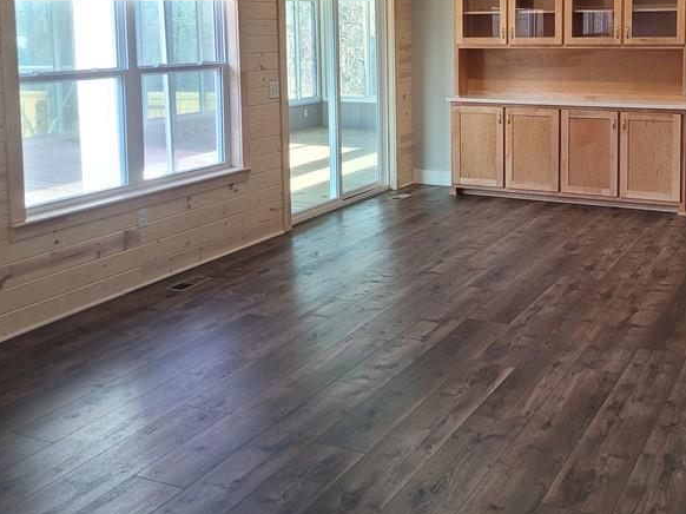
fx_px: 872
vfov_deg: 32.1
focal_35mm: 44
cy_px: 114
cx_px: 449
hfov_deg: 42.5
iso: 200
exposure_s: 1/119
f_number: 1.8
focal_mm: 7
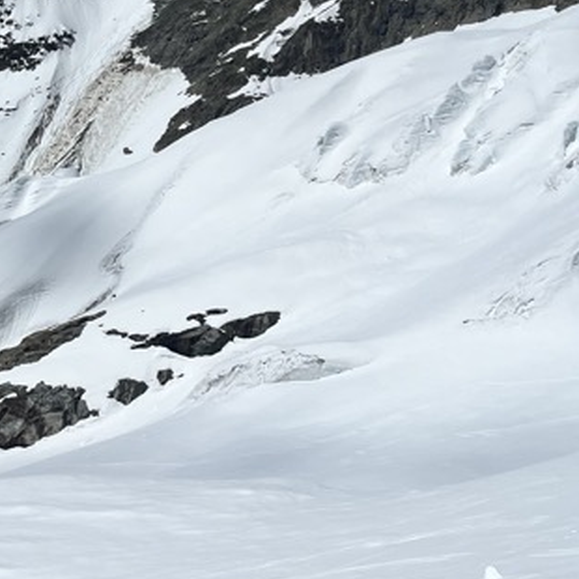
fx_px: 1438
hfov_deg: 21.8
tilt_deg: -4.9
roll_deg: -7.6
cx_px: -19
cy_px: 275
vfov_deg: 22.8
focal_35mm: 76
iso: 40
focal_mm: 5.1
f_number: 1.6
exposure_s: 1/25000
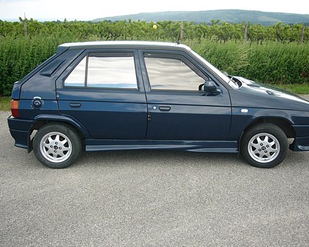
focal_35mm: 38
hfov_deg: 47.9
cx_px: 163
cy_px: 125
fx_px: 348
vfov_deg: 39.2
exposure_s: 1/200
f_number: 2.8
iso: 50
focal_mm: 5.8
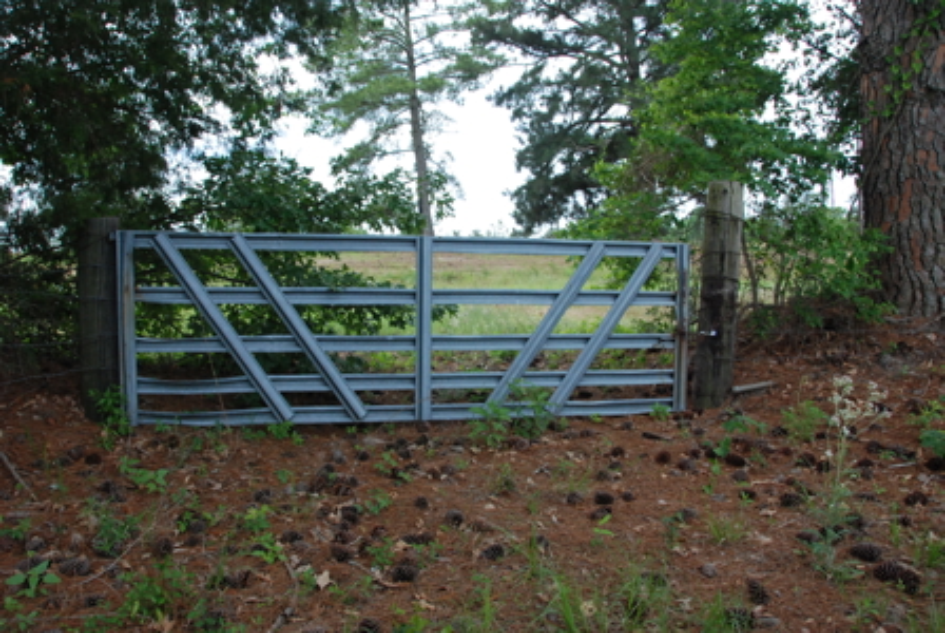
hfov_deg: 67.3
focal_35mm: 27
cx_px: 472
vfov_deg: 48.1
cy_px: 316
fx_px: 710
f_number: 9
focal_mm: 18
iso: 800
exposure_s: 1/320
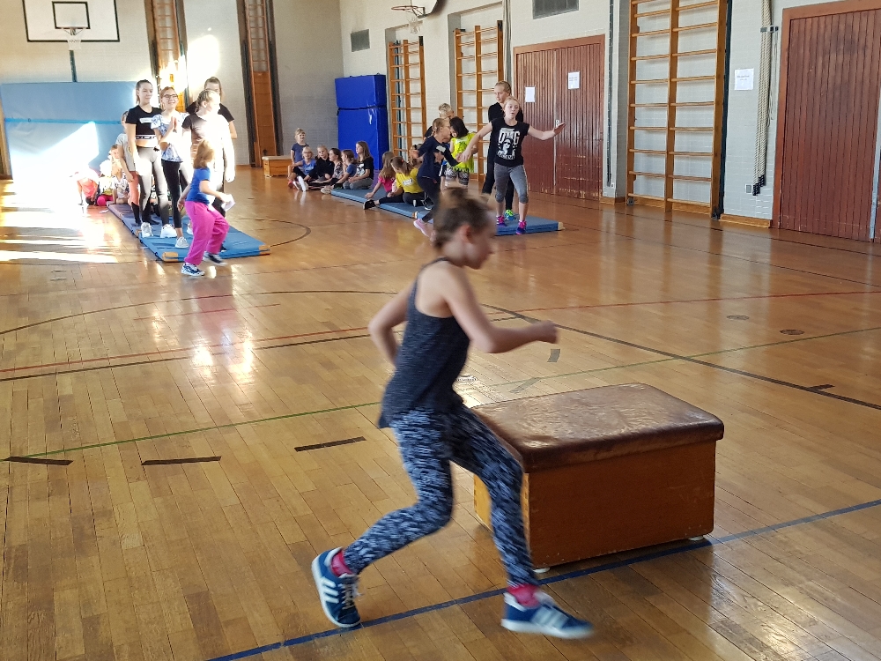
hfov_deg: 67.3
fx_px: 662
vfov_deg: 53.1
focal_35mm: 26
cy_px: 330
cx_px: 440
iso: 200
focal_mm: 4.2
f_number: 1.7
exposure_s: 1/120
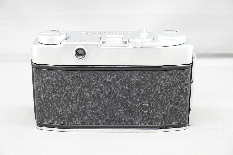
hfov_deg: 26.7
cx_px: 116
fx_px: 492
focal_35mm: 76
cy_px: 78
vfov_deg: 17.9
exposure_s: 1/60
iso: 6400
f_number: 5.6
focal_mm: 27.98
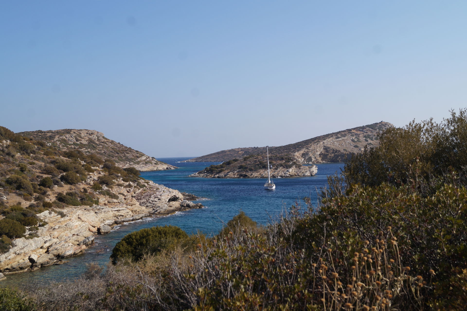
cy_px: 156
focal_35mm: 39
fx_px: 506
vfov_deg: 34.2
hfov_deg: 49.6
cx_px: 234
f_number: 8
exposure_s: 1/320
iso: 100
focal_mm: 26
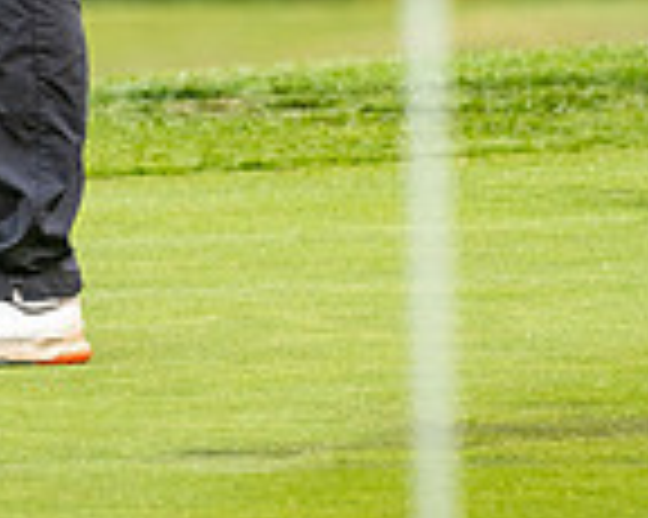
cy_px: -432
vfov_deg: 1.2
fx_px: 25298
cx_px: 14
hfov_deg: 1.5
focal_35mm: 1320
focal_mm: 300
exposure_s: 1/800
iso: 500
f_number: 4
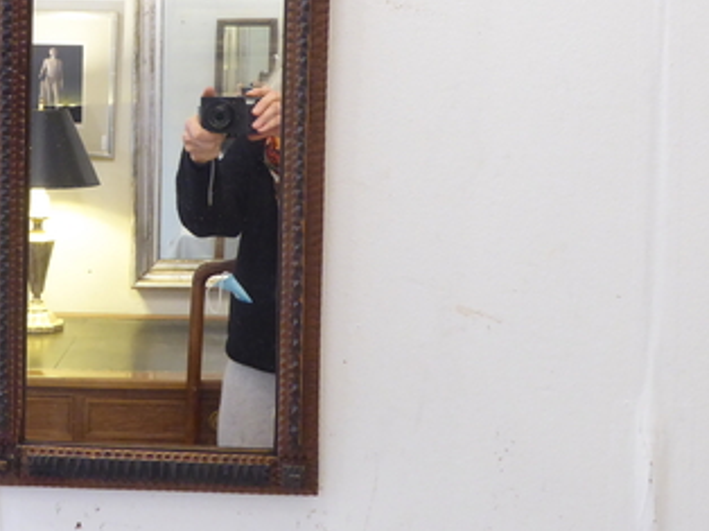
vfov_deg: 22.4
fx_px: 1330
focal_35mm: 65
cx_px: 108
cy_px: 158
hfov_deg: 29.0
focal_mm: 5.8
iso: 400
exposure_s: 1/13
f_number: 3.6
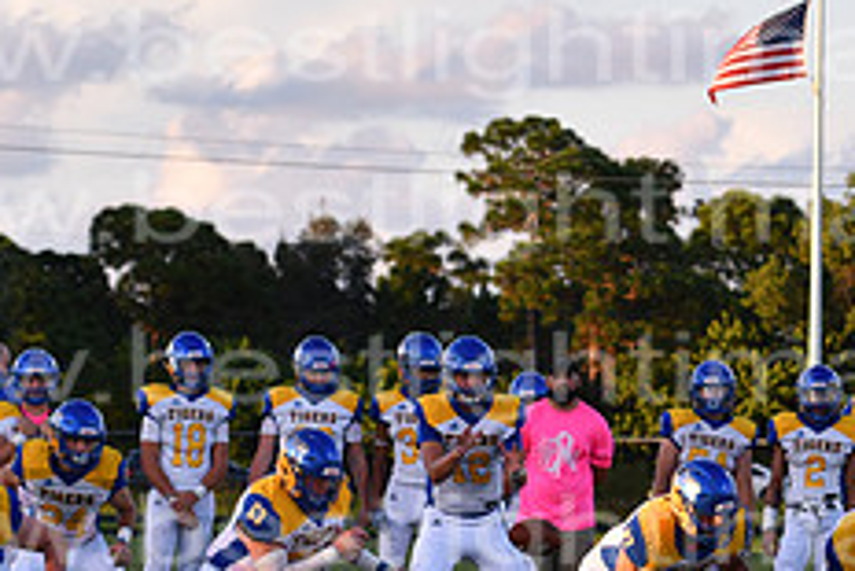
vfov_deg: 5.3
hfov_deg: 7.8
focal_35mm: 262
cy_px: 297
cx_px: 619
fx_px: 6226
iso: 400
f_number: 4
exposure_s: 1/1250
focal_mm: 70
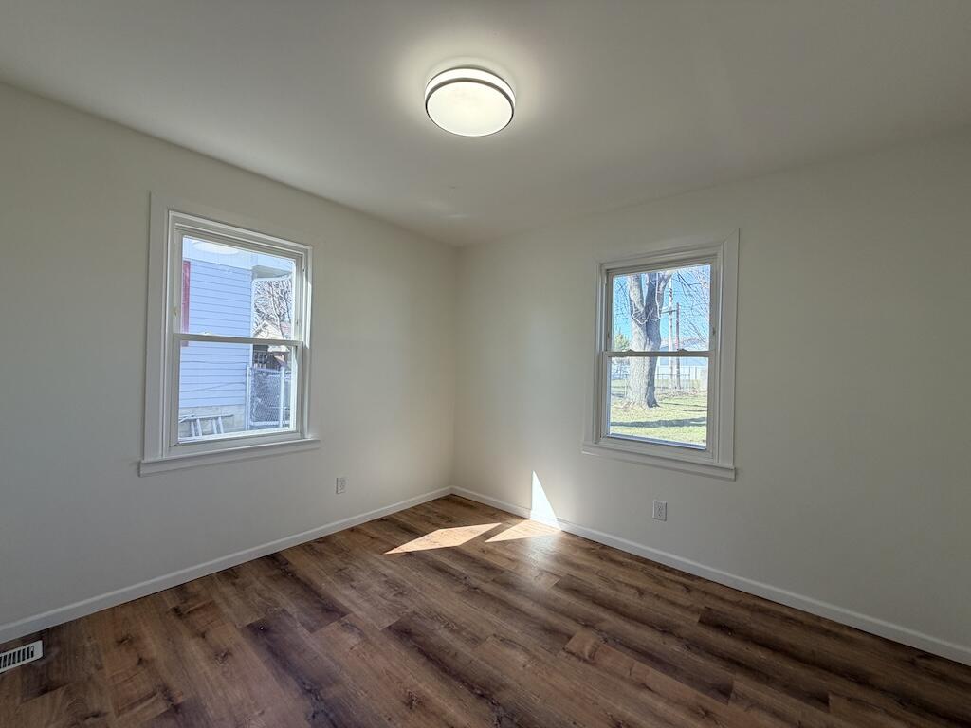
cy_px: 364
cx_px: 486
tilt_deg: +0.6
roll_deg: -0.7
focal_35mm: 14
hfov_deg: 102.1
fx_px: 393
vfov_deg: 85.7
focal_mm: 2.22
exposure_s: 1/135
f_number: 2.2
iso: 50
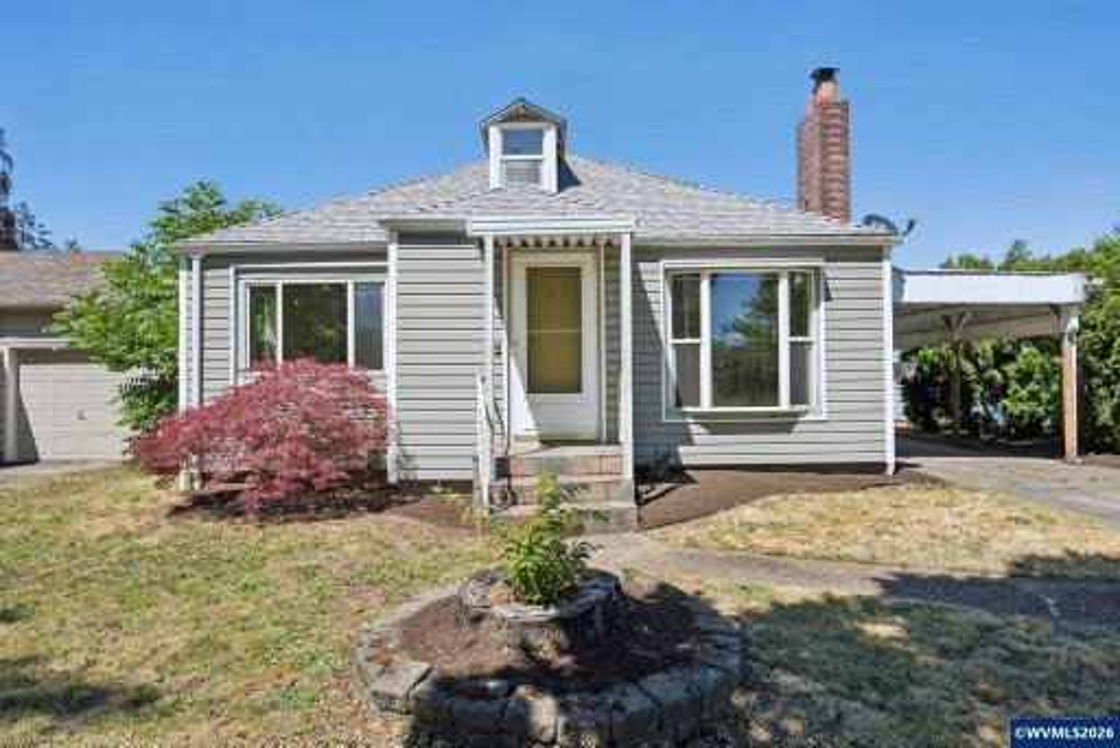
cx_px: 560
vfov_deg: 57.3
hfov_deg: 78.5
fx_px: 685
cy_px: 374
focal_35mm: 22
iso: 100
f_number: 8
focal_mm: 22
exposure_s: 1/125
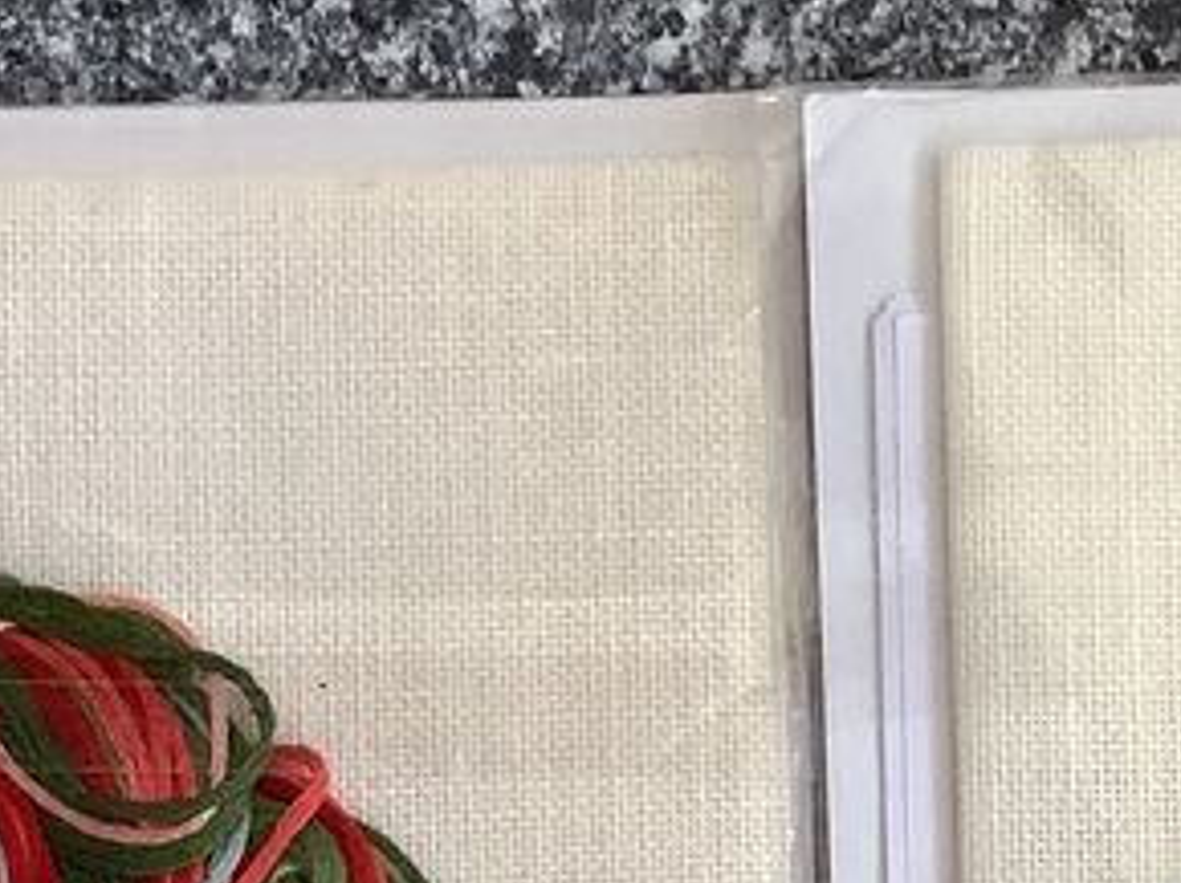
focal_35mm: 107
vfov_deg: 13.3
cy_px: 1188
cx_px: 977
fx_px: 3648
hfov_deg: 18.2
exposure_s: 1/120
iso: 64
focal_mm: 3.3
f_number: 2.4
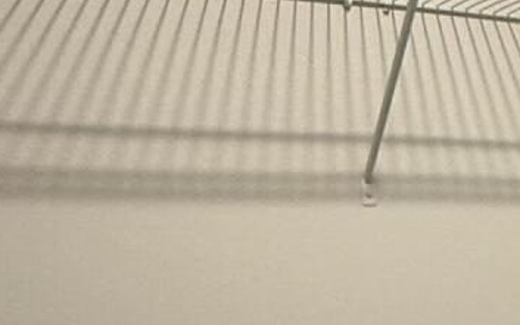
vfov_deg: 14.6
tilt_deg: -11.5
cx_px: 686
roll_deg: +0.4
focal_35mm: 84
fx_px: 1191
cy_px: 466
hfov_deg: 22.0
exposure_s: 1/60
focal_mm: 2.22
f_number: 2.2
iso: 200
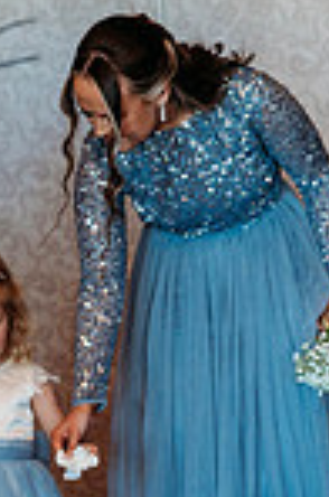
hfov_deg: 6.4
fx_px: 2933
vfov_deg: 9.7
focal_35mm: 213
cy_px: 366
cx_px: 206
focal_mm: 70
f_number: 2.8
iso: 1100
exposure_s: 1/200
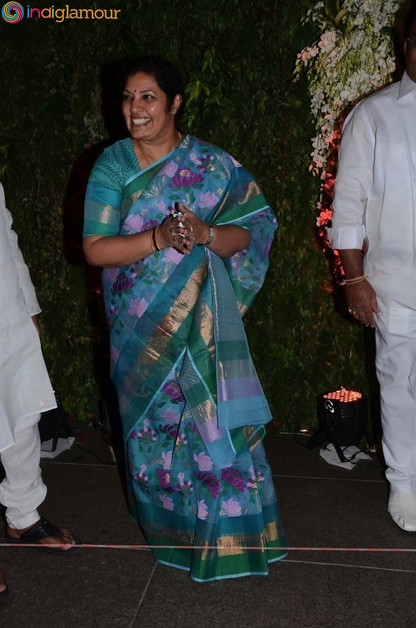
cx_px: 208
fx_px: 653
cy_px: 314
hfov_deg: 35.4
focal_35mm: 38
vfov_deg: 51.4
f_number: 10
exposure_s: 1/125
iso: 500
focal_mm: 25
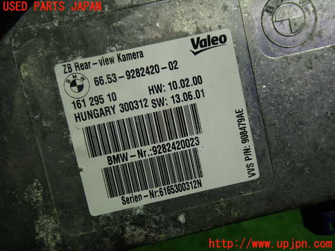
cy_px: 126
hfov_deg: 60.0
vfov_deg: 46.8
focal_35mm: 30
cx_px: 168
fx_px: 290
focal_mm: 5.4
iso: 125
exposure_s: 1/60
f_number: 2.3
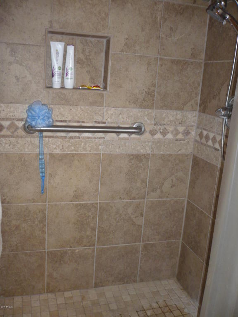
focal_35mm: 35
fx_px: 321
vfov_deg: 52.6
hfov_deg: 40.7
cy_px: 158
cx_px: 119
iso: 160
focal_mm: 5.8
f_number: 2.8
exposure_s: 1/30
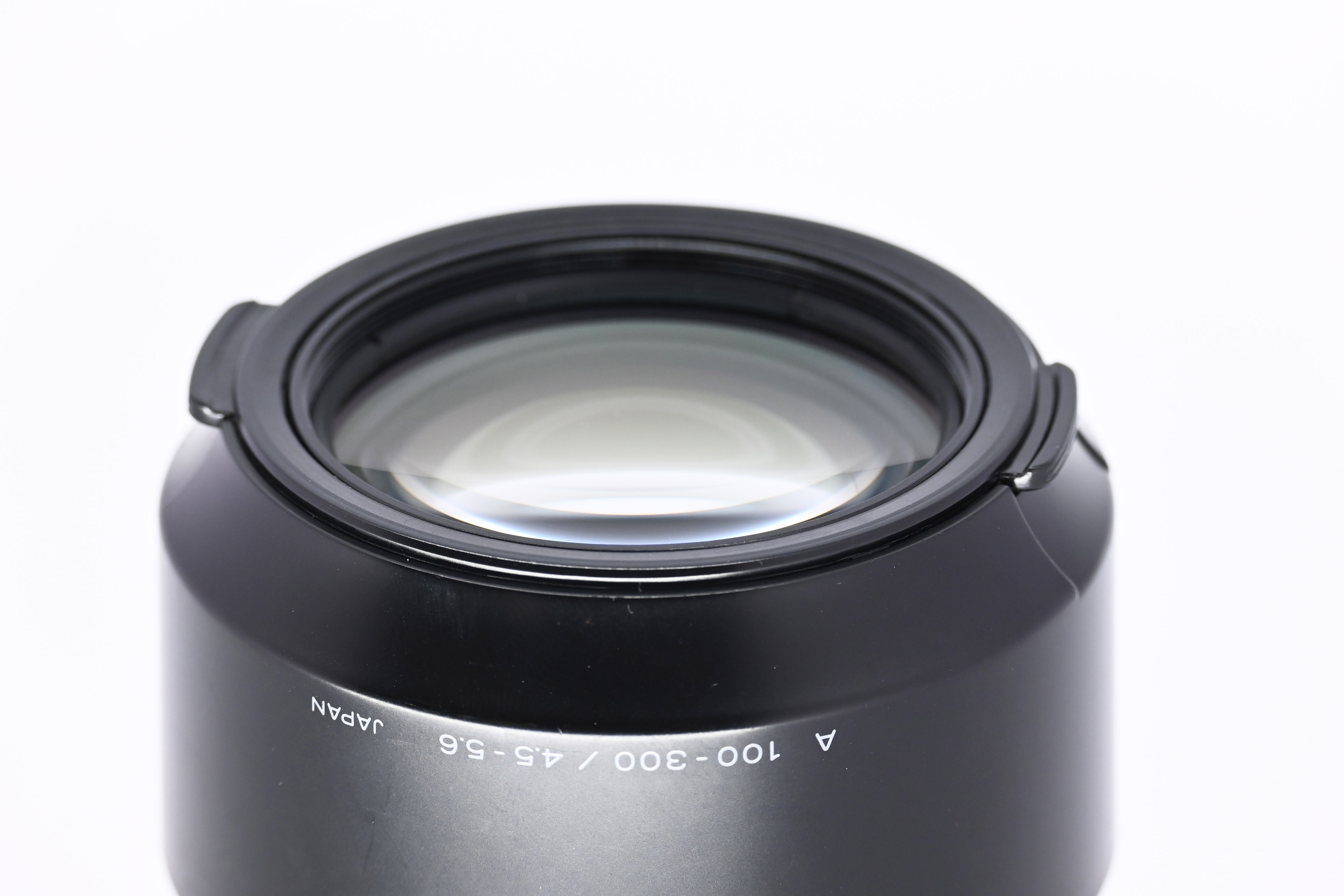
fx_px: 8101
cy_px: 448
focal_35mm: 217
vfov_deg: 6.3
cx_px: 672
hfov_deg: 9.5
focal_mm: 145
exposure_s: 1/125
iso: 500
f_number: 9
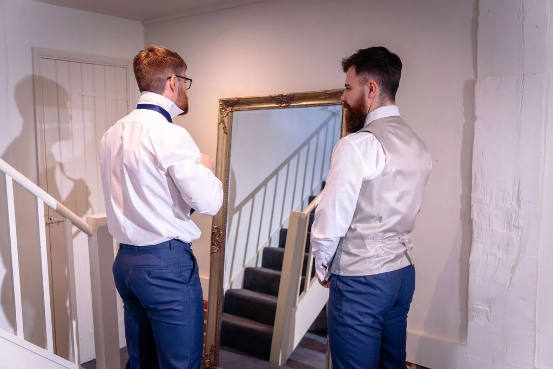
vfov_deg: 41.1
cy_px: 184
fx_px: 492
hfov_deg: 58.7
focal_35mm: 32
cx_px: 276
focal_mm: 32
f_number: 3.2
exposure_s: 1/200
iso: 250
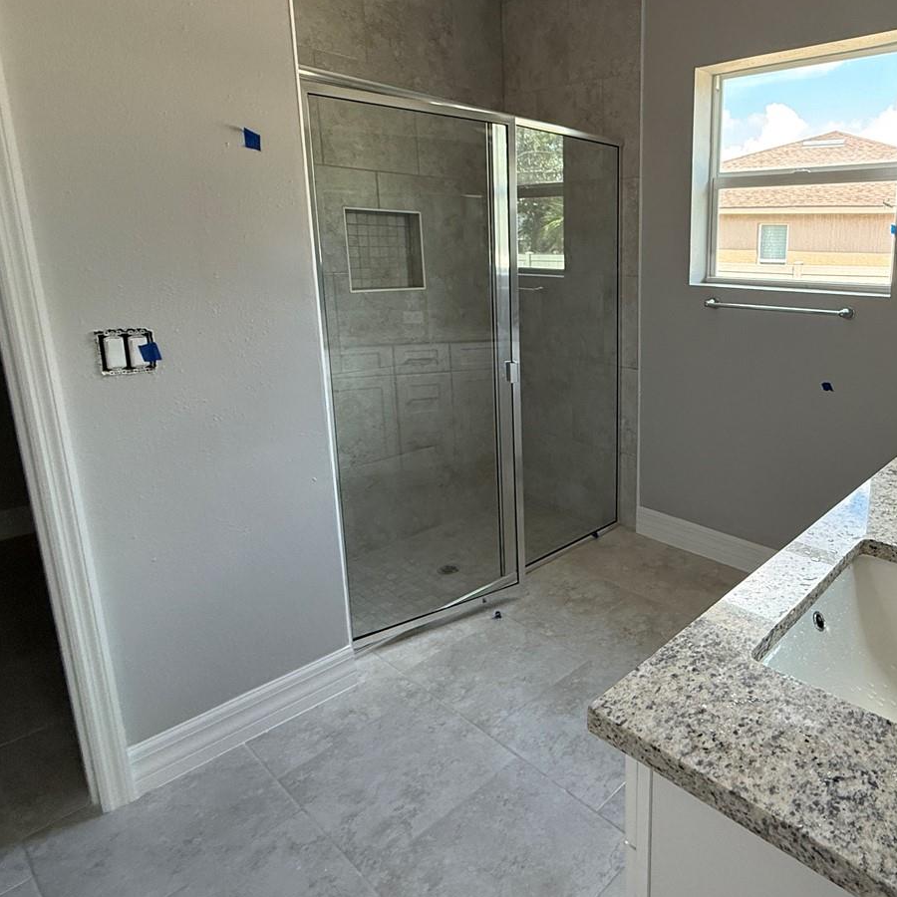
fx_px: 645
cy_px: 382
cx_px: 668
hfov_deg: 65.6
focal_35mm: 22
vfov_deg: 69.2
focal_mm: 2.22
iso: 200
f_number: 2.2
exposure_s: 1/99
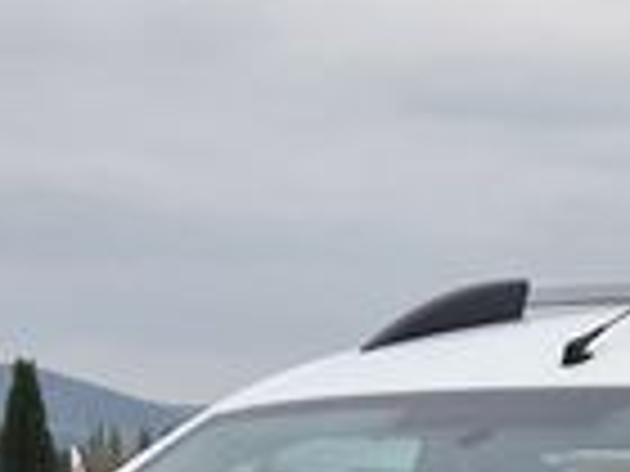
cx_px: 360
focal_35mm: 168
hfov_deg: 11.8
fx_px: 3058
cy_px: 1119
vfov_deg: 8.2
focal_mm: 5.4
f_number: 1.8
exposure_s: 1/698
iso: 80
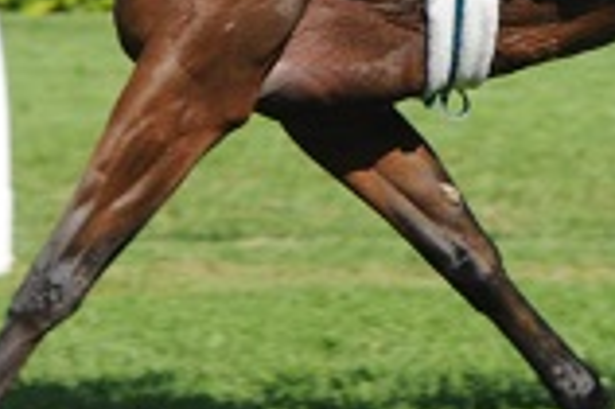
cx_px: 705
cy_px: -171
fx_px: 13056
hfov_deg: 2.7
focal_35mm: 765
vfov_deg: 1.8
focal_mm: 125
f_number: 6.3
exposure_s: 1/1000
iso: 320
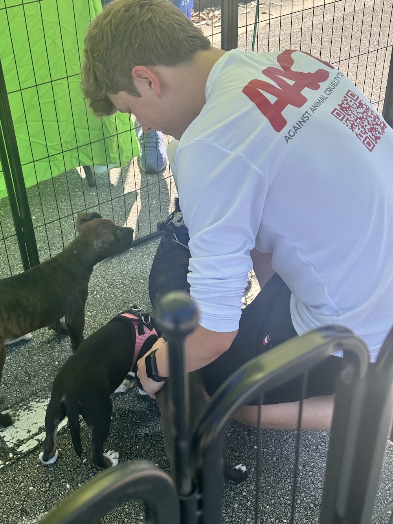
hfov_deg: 30.3
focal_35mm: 48
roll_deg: +0.8
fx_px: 726
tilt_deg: -35.9
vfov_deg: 39.7
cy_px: 262
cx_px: 196
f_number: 1.78
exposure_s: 1/1395
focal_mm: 6.76
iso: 64
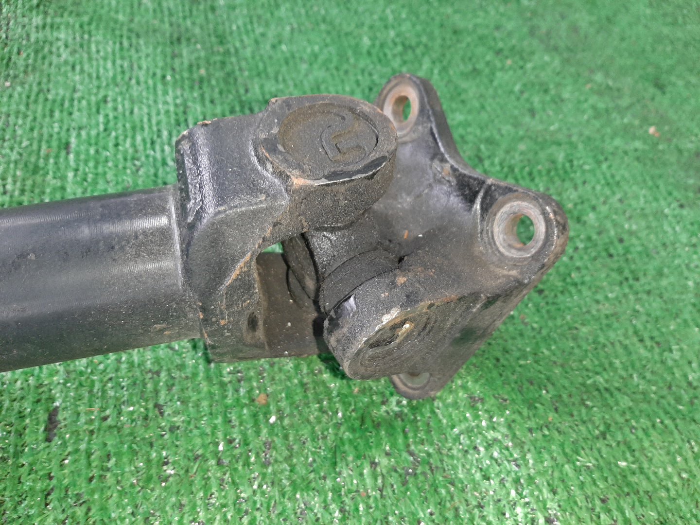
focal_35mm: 26
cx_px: 350
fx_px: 526
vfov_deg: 53.1
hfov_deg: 67.3
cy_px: 262
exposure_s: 1/50
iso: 216
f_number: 1.7
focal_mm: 3.93
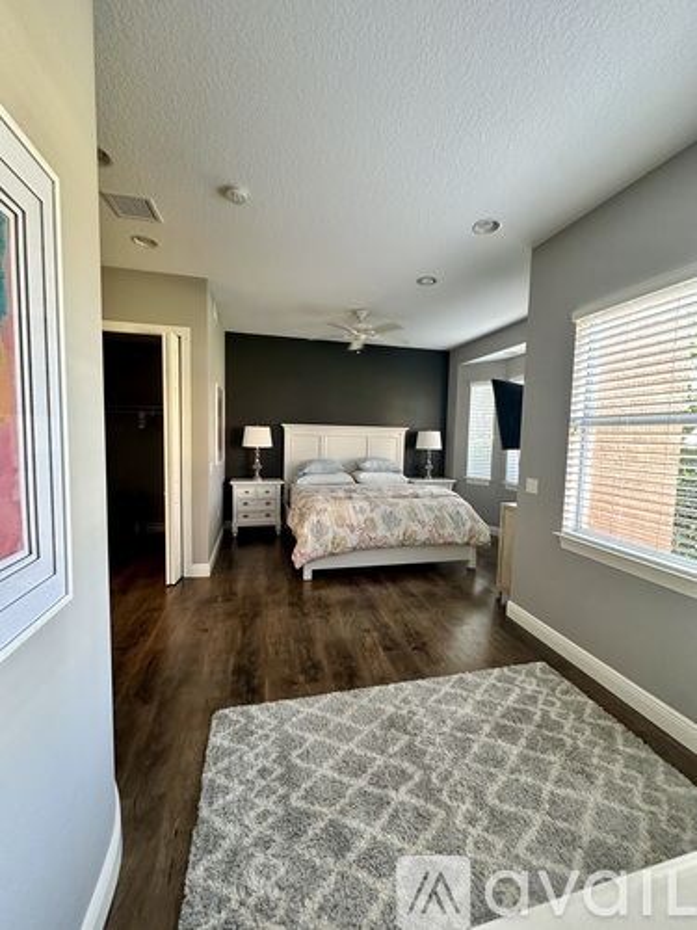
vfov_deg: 102.1
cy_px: 465
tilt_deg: -3.6
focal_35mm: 14
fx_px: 376
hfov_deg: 85.7
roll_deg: -2.4
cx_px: 348
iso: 320
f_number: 2.2
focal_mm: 2.22
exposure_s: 1/62
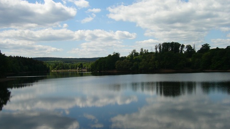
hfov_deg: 51.6
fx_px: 238
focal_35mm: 39
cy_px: 70
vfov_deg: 30.4
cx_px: 113
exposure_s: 1/200
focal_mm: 5.8
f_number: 8
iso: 50
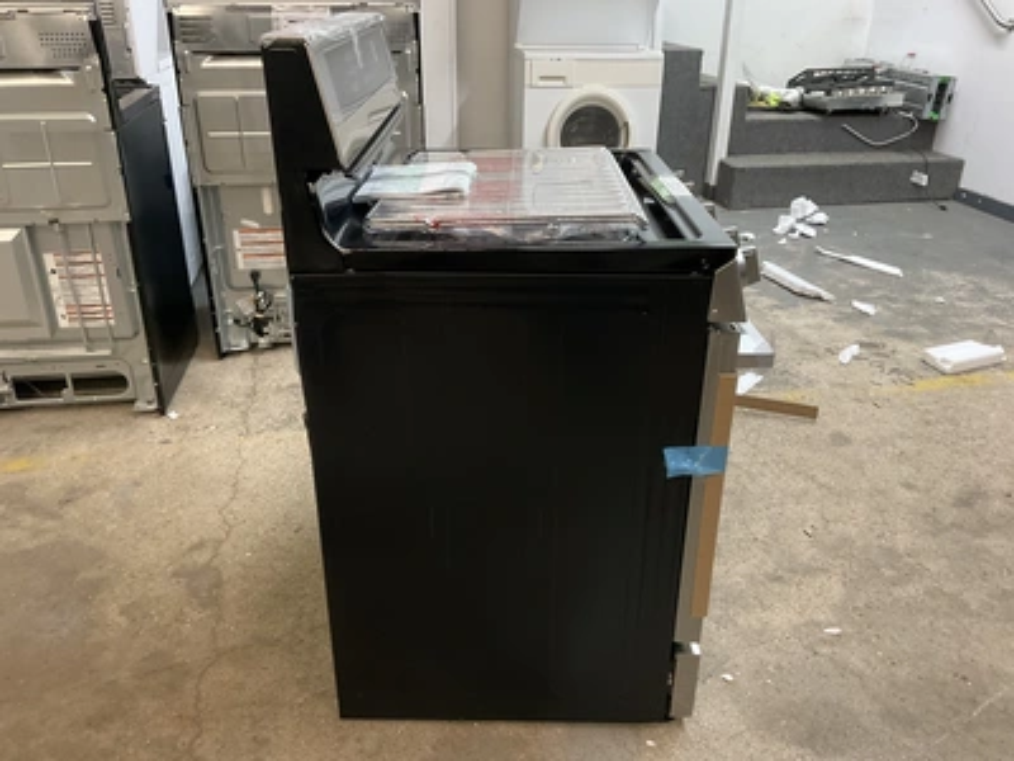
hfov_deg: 61.7
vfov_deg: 48.2
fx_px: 849
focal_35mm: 29
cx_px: 507
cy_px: 380
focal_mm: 3
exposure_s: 1/40
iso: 320
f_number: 1.8
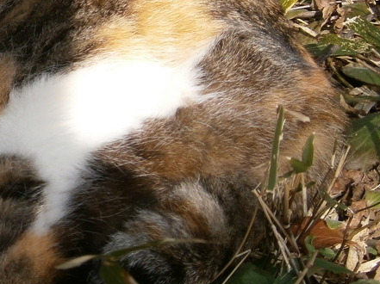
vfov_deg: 11.6
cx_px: -117
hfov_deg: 14.7
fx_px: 1404
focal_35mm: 128
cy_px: 103
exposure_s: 1/320
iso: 80
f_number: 3.4
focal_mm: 8.3
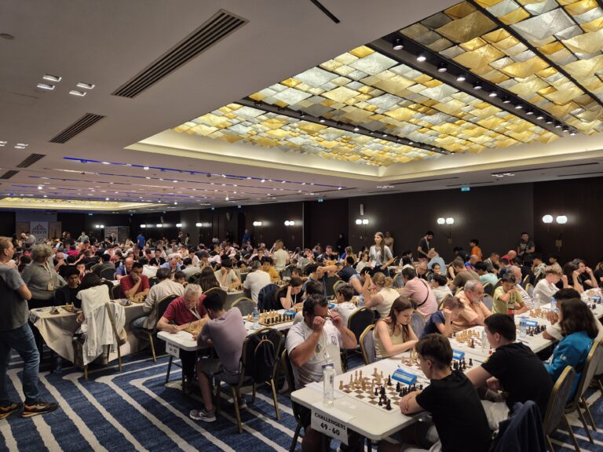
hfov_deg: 73.9
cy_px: 226
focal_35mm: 23
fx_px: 401
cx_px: 302
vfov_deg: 58.9
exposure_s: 1/100
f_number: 1.8
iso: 64
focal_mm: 5.4
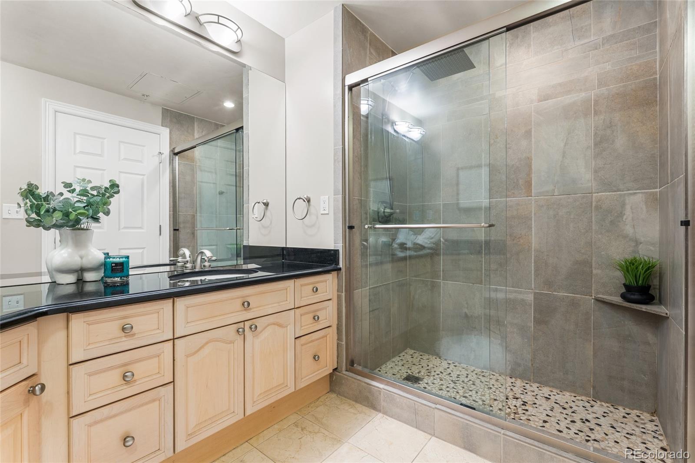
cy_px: 232
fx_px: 309
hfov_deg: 96.7
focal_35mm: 16
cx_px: 348
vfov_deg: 73.7
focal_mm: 16
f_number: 8
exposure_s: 1/2.5
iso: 400
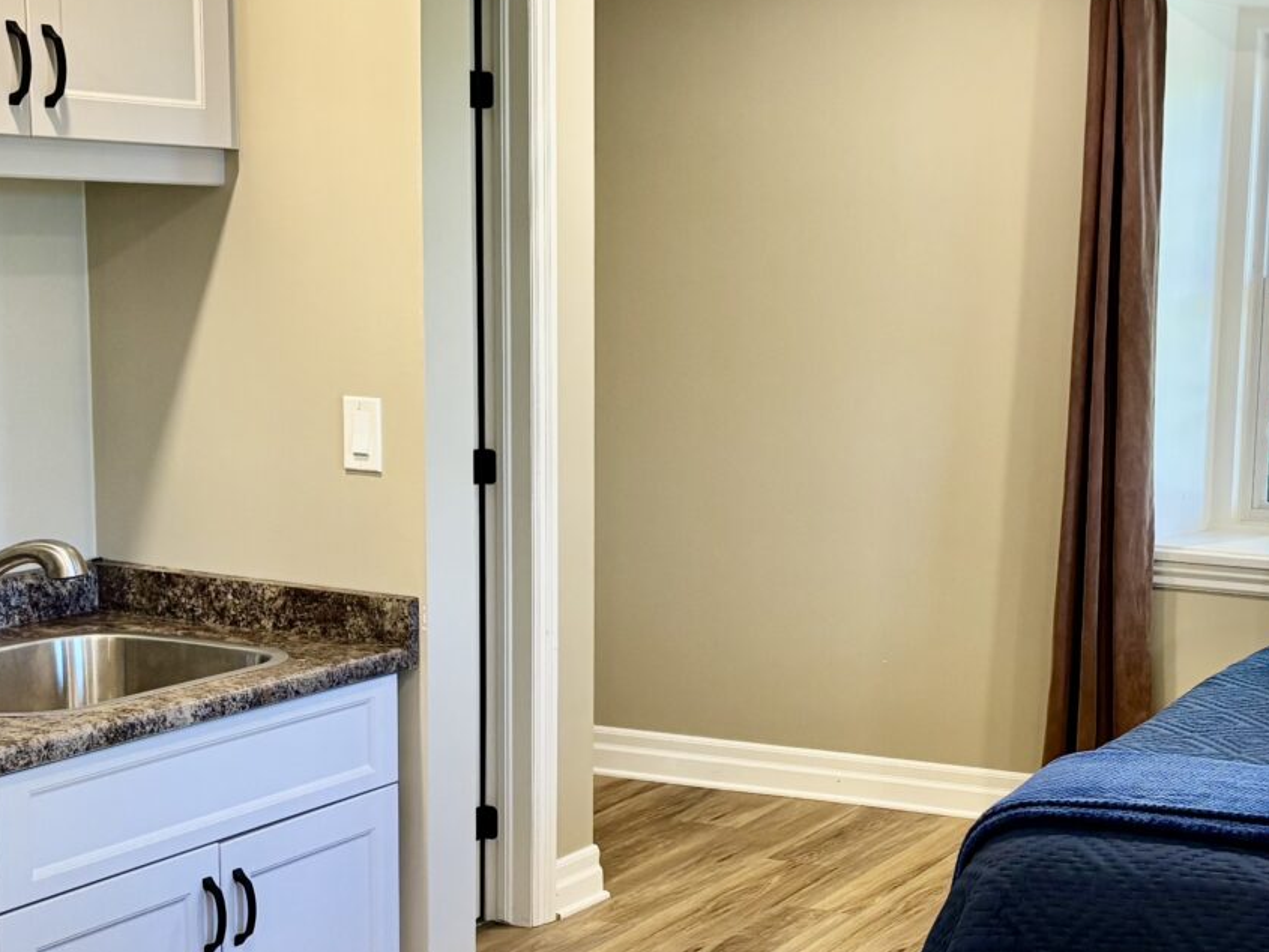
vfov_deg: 23.2
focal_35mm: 63
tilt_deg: -9.8
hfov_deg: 30.0
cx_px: 1024
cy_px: 602
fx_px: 2310
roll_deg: -2.1
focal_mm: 5.96
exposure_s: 1/60
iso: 125
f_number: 1.6
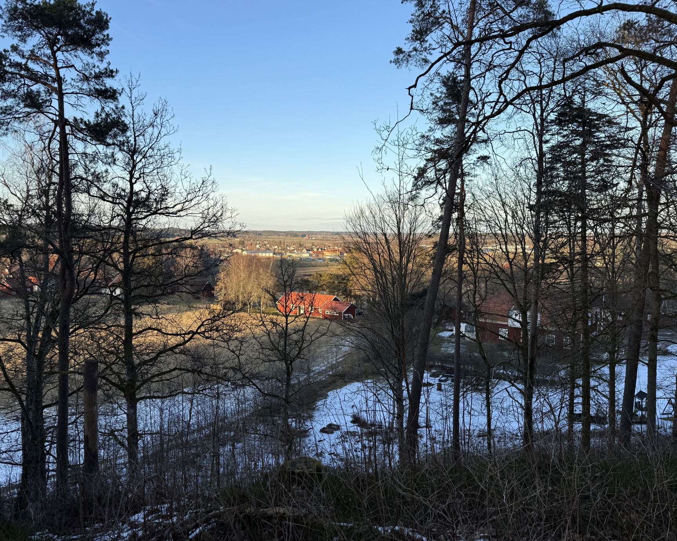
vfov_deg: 54.9
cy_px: 276
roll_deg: -0.2
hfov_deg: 66.0
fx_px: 521
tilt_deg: -4.4
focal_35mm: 26
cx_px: 320
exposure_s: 1/1211
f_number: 1.78
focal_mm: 6.76
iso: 80
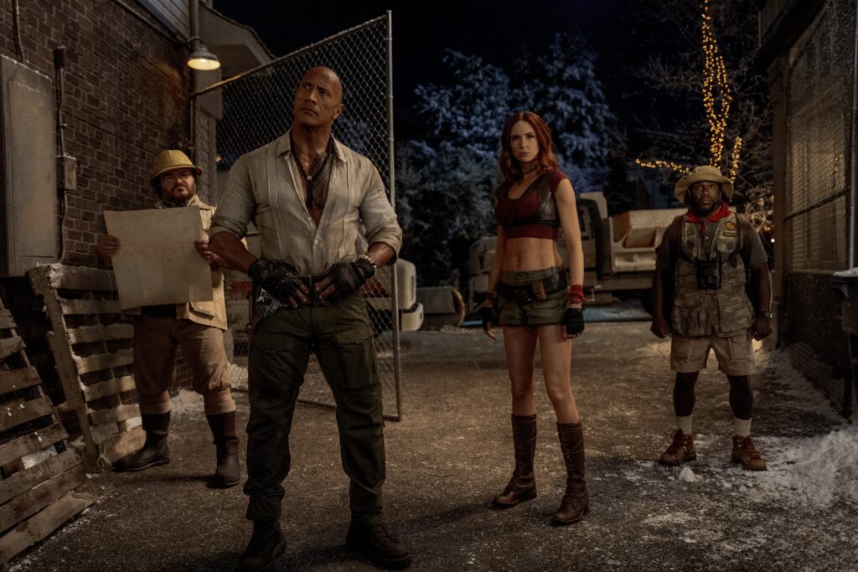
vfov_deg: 43.6
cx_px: 429
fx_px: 715
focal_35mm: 30
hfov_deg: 61.9
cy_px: 286
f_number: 2.8
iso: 3200
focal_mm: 30
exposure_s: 1/60
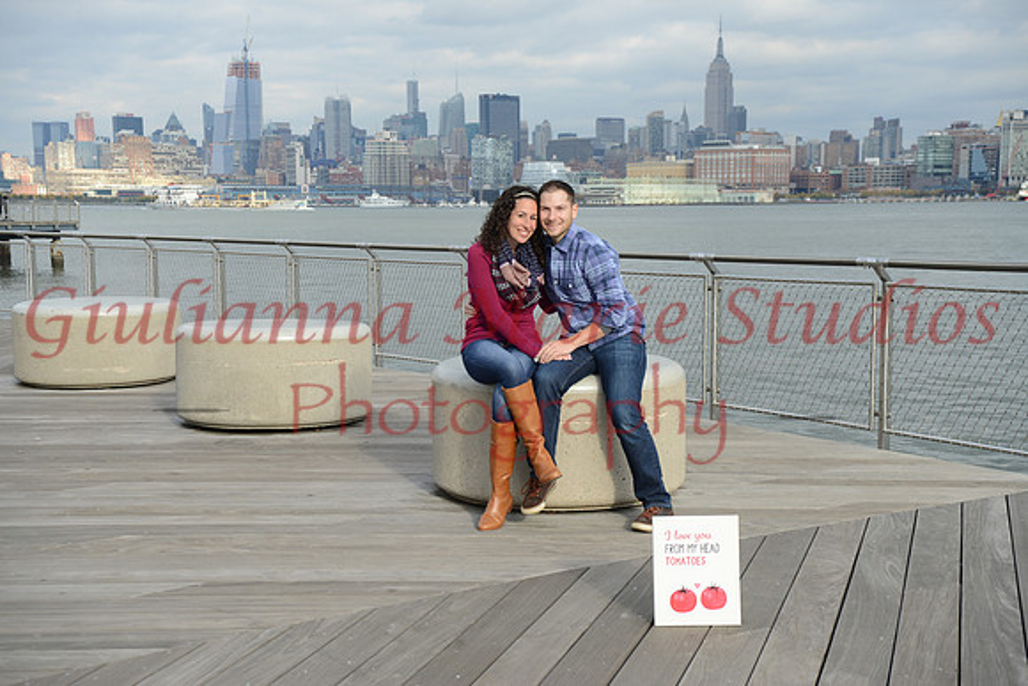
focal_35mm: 50
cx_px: 514
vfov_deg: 27.0
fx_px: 1428
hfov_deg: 39.6
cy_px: 343
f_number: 8
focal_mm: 50
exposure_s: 1/250
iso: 250
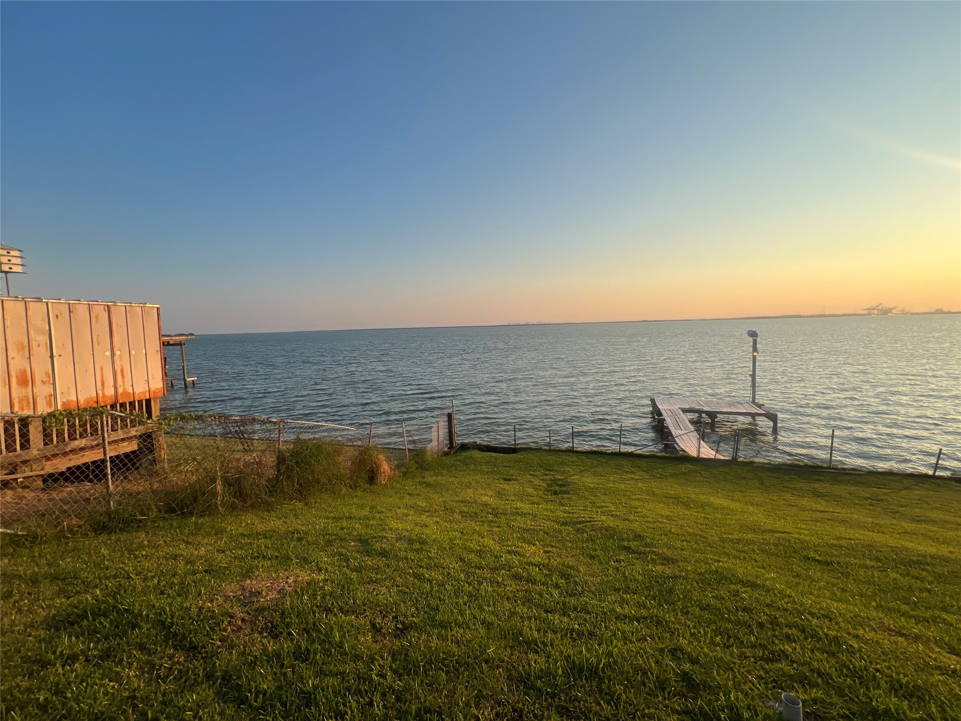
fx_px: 361
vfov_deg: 89.9
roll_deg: +2.1
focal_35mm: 13
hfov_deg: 106.2
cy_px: 360
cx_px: 480
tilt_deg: -5.8
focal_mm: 1.57
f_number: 1.8
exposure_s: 1/809
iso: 32
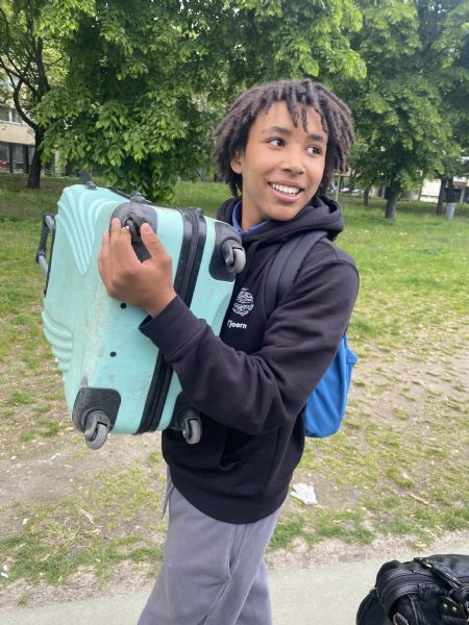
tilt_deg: -18.3
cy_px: 312
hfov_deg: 53.1
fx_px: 470
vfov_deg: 67.3
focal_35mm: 26
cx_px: 234
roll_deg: -2.9
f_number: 1.8
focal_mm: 4.25
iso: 32
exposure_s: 1/167
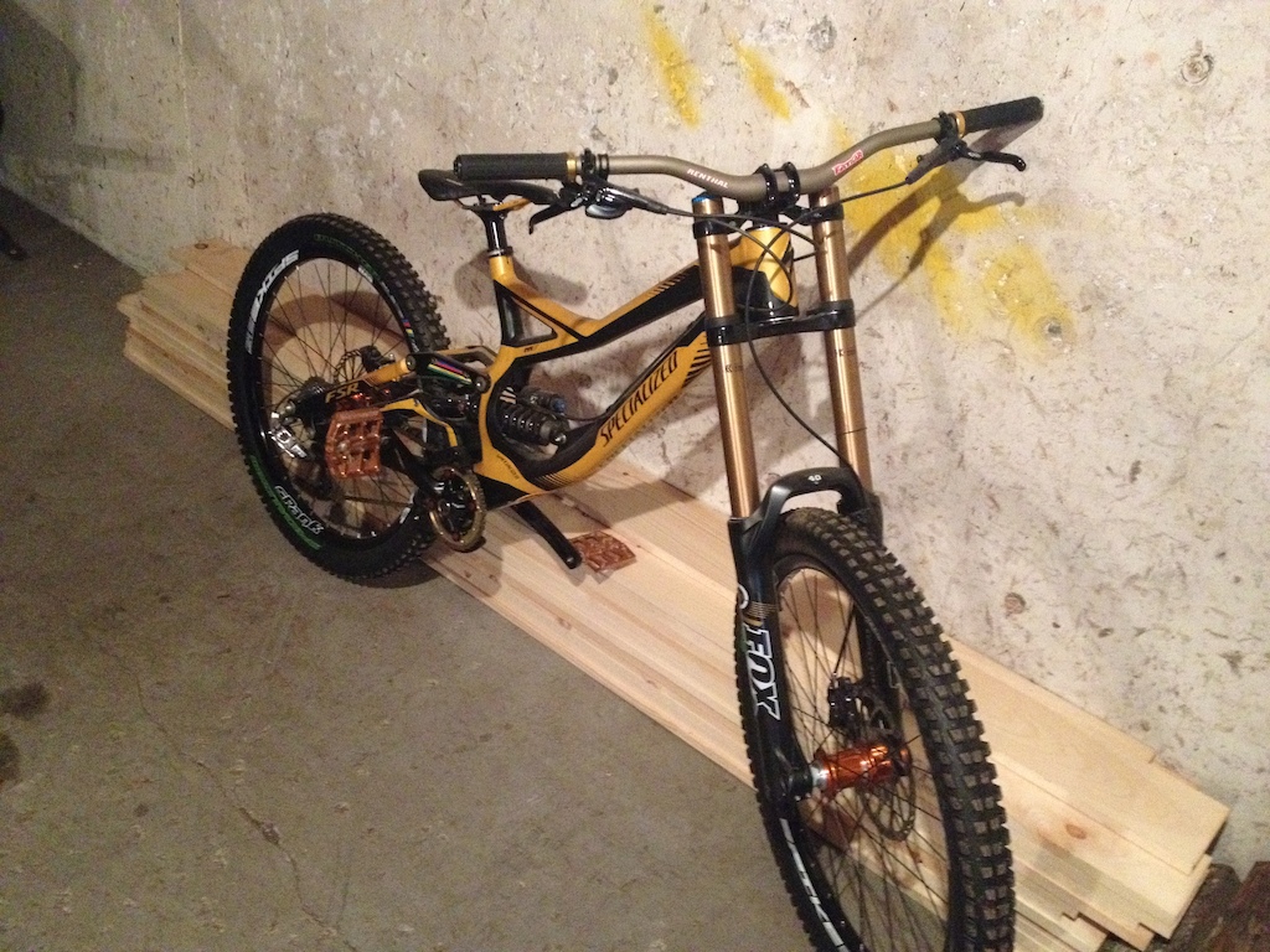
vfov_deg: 40.7
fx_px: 1284
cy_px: 476
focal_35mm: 35
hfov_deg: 52.6
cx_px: 635
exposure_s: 1/15
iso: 800
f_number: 2.4
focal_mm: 4.28
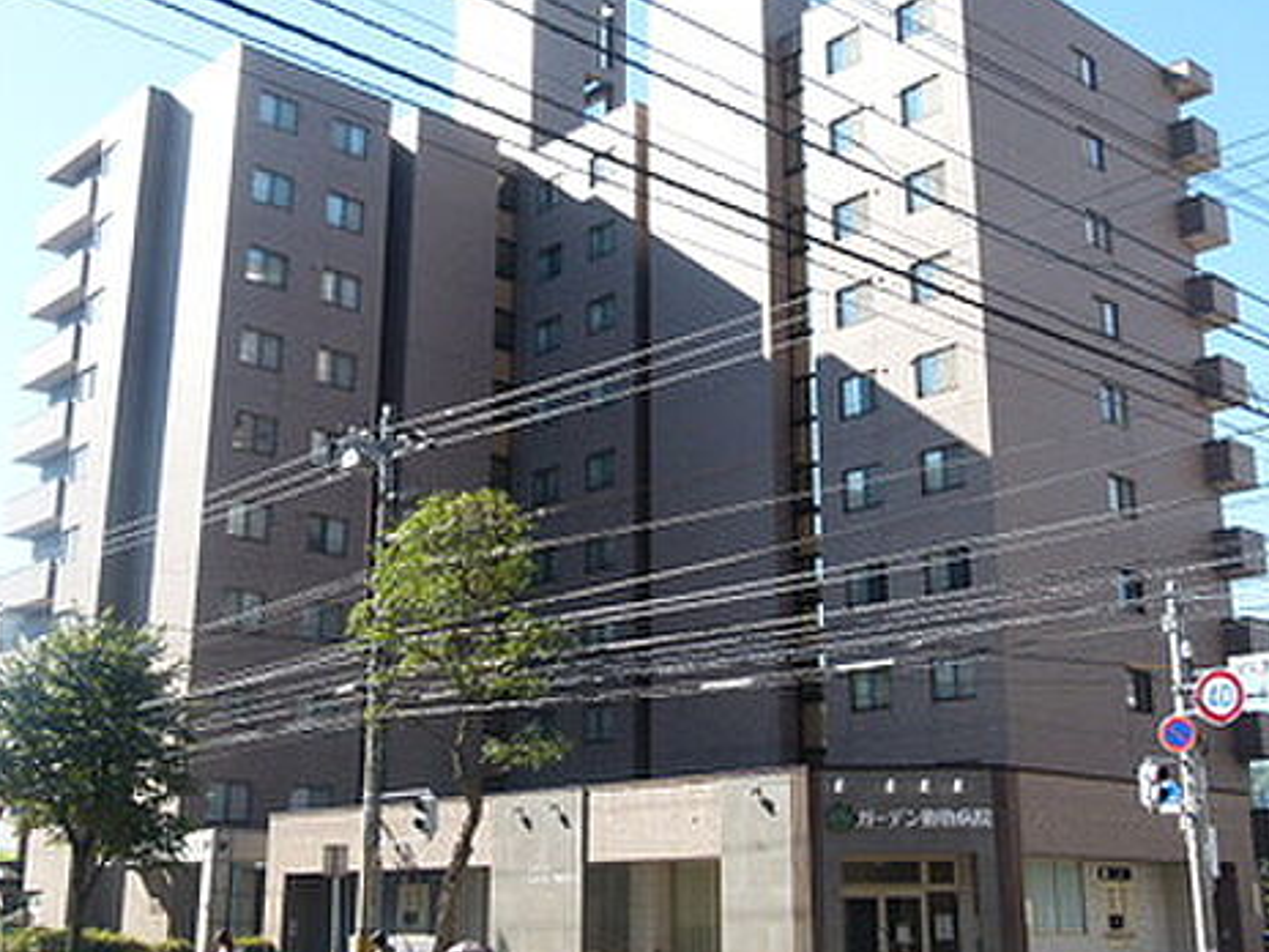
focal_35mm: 44
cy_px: 427
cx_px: 659
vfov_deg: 32.8
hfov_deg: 42.9
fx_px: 1613
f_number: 4
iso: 100
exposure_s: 1/320
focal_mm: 6.1
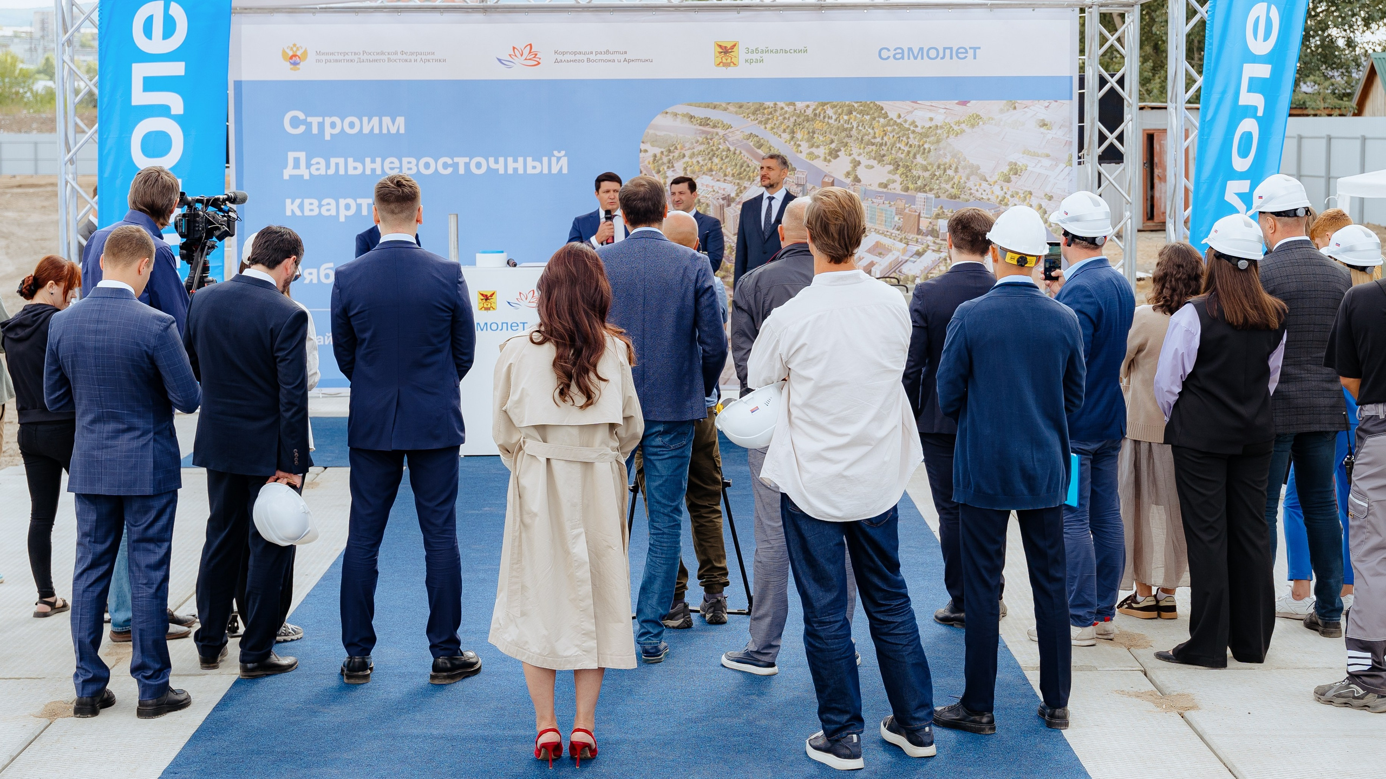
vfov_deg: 17.6
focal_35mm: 69
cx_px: 715
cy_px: 318
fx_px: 2523
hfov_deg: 30.7
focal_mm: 40.8
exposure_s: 1/400
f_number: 3.5
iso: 100
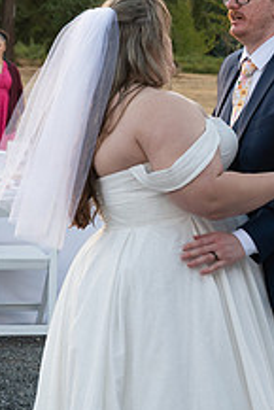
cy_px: 213
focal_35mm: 131
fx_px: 1493
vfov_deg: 15.6
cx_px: 251
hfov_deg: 10.4
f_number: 5.6
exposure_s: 1/160
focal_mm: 49
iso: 400
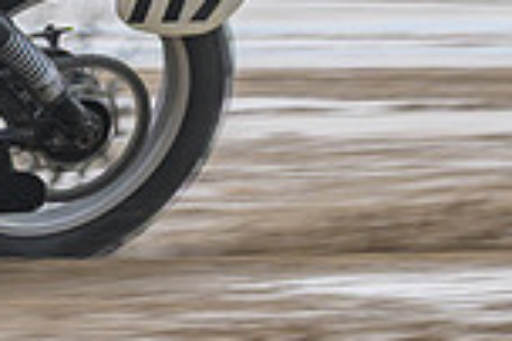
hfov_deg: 1.8
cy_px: -483
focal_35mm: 1152
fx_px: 16366
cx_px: -472
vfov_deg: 1.2
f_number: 5.6
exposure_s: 1/200
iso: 64
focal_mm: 145
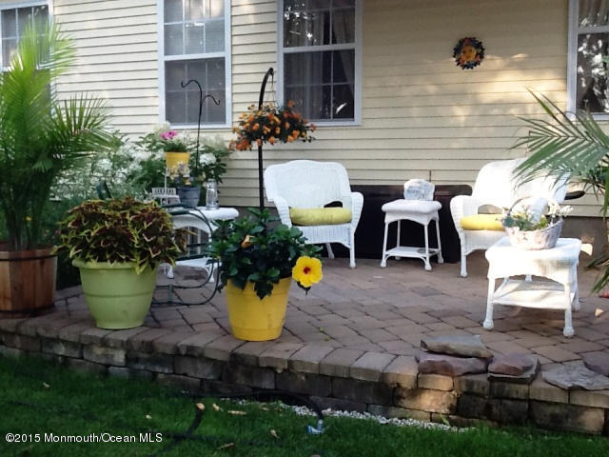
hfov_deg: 42.9
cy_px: 228
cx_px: 304
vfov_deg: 32.9
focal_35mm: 44
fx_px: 774
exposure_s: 1/120
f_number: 2.4
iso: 40
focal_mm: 2.03
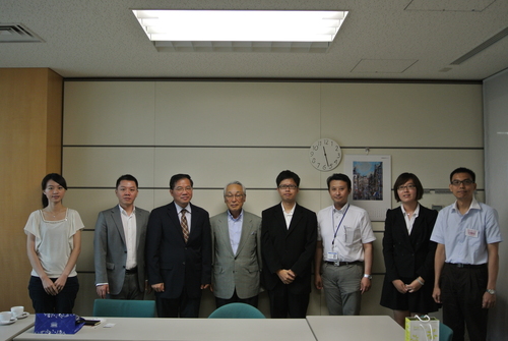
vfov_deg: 37.0
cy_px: 170
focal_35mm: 36
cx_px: 254
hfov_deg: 53.1
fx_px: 509
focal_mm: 13.6
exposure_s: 1/60
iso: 200
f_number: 4
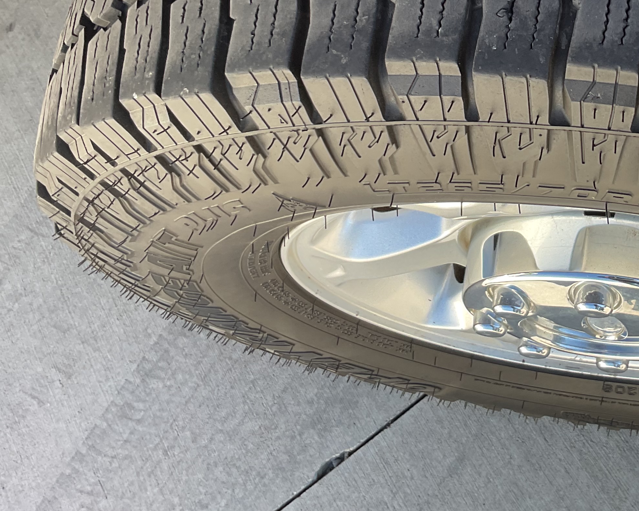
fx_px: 1097
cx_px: 560
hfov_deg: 31.2
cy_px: 54
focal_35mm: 58
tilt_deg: -57.7
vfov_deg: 25.4
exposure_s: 1/129
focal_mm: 3
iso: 16
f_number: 1.8
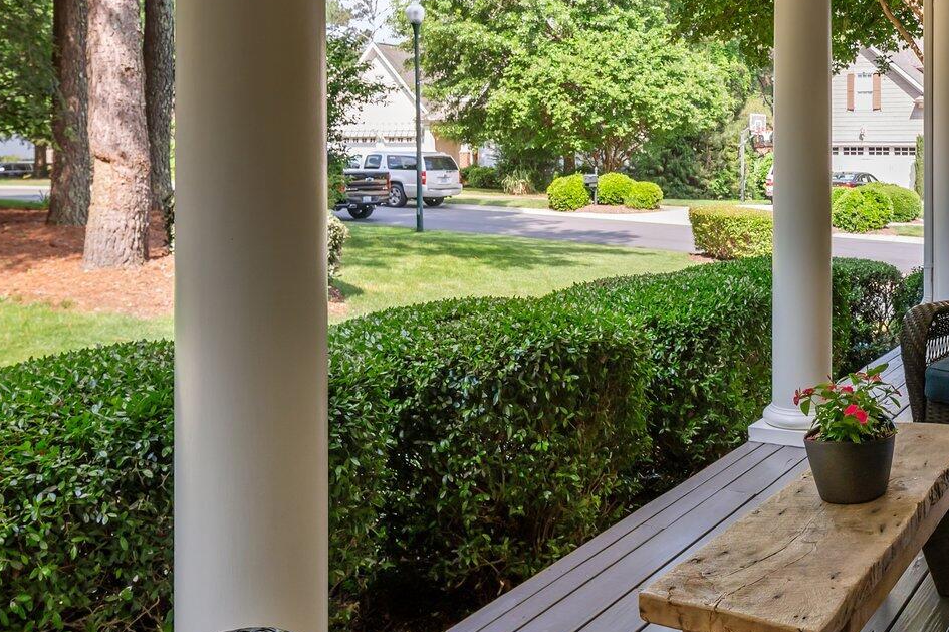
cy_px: 173
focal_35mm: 39
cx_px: 779
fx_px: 1028
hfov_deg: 46.6
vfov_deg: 33.6
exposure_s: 1/320
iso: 400
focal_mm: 18
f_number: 6.3
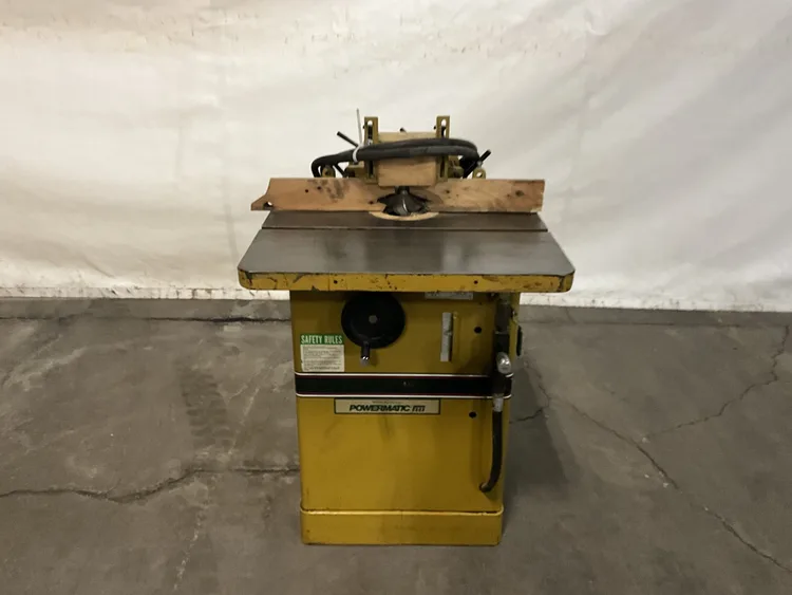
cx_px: 396
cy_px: 298
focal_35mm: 29
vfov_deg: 48.3
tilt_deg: -25.0
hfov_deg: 61.6
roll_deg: -2.2
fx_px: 664
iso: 320
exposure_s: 1/40
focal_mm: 3
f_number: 1.8
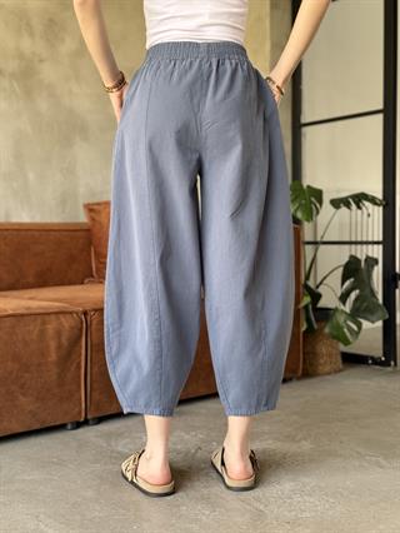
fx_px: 739
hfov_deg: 30.3
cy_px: 266
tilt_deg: -2.1
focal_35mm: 48
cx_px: 200
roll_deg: +0.5
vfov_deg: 39.6
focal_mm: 6.76
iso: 250
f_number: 1.78
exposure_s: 1/60
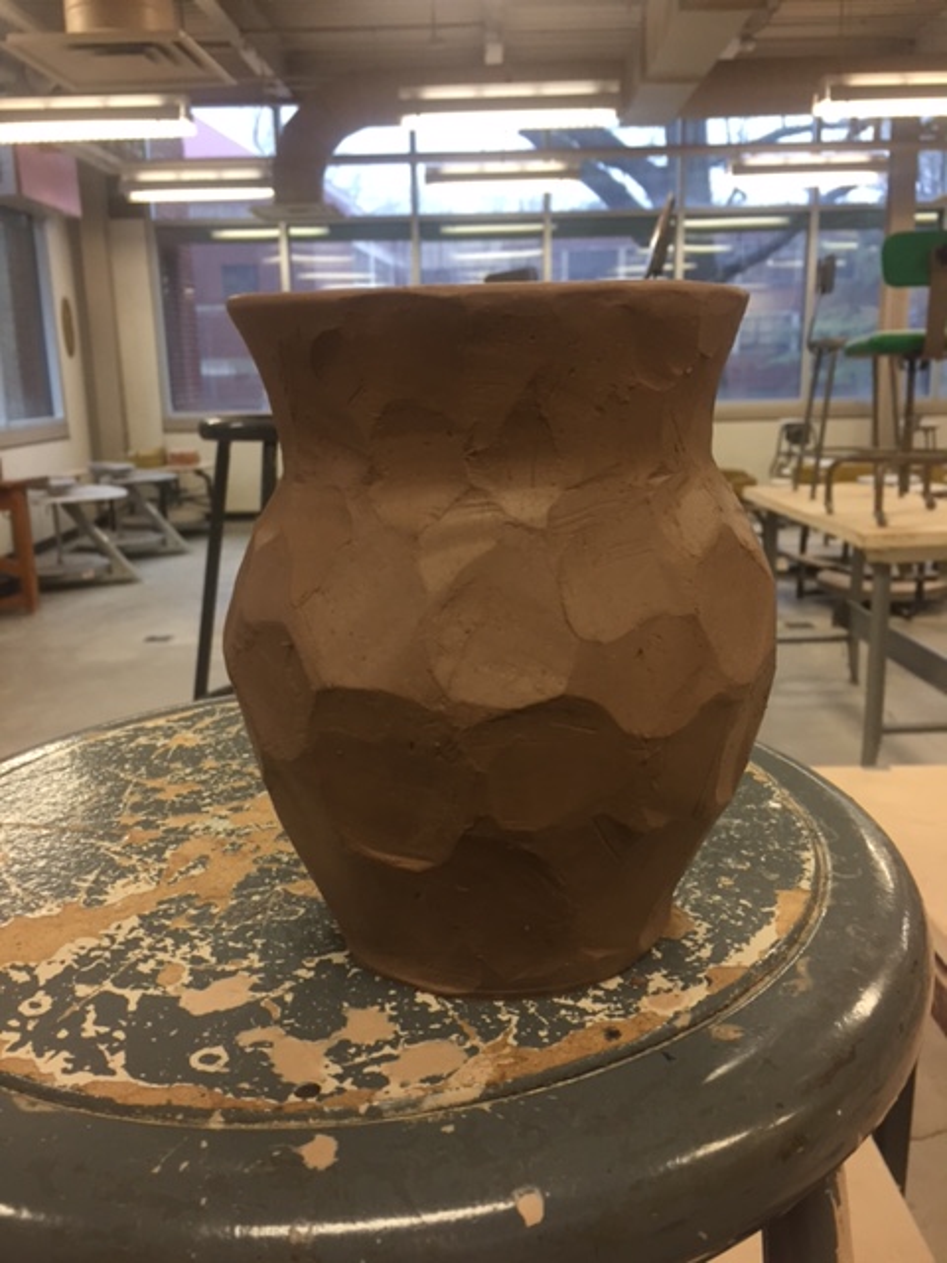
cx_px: 474
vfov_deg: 61.7
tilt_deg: -12.9
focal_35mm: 29
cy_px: 632
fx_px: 1058
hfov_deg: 48.2
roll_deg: +1.7
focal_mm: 4.15
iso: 50
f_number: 2.2
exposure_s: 1/30
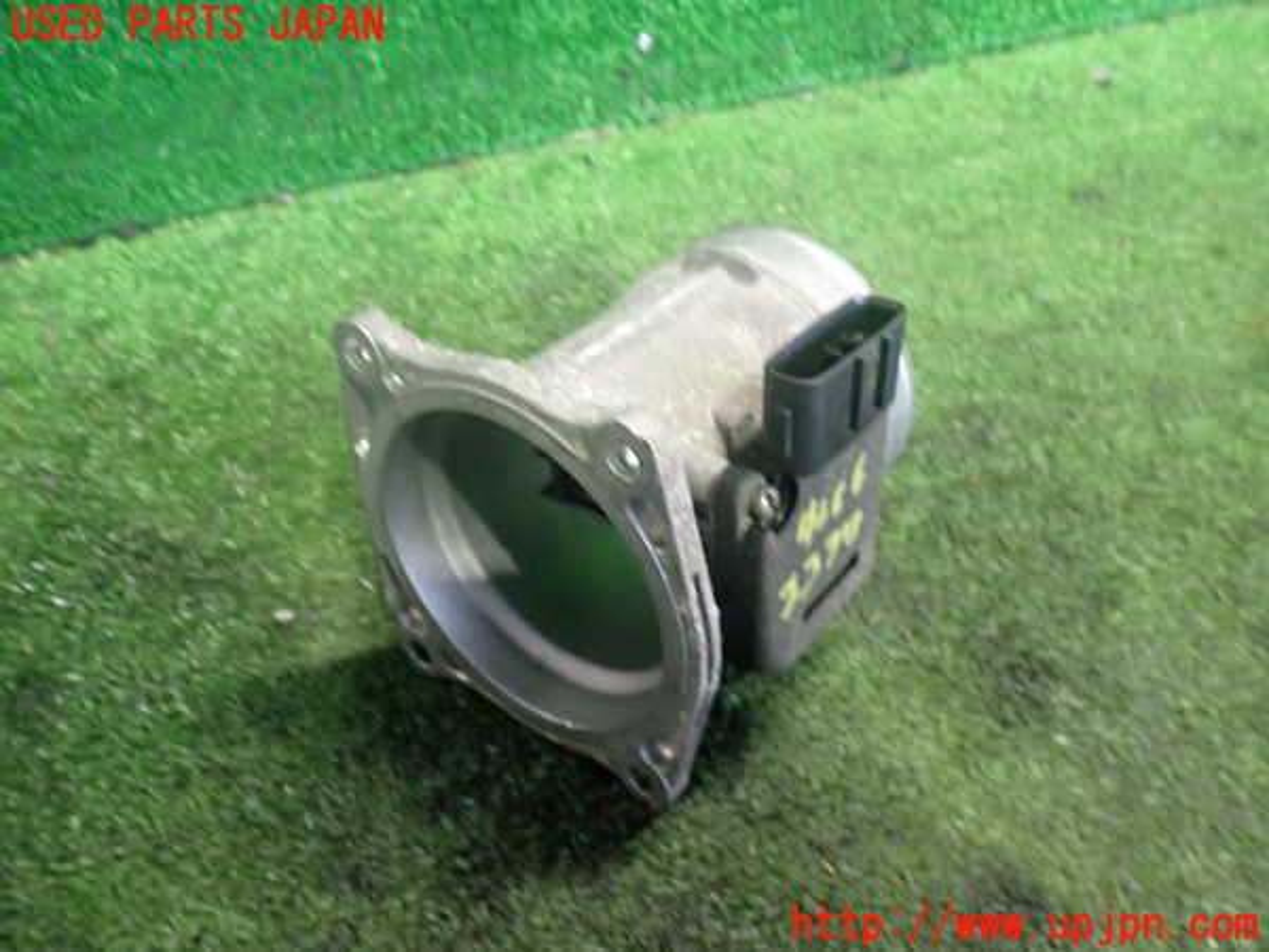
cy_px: 476
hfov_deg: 60.0
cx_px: 634
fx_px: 1100
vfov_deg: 46.8
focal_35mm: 30
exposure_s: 1/30
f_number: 2.3
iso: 640
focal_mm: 5.4
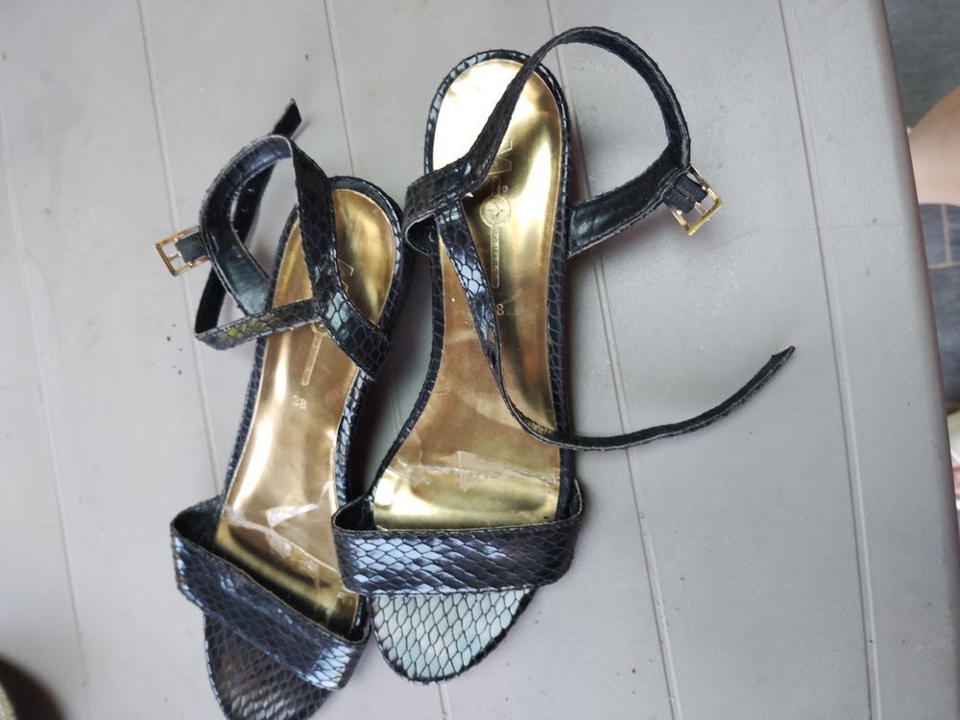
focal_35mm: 26
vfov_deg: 53.1
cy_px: 360
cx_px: 480
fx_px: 721
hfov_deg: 67.3
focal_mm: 4.75
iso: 187
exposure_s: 1/50
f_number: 1.8
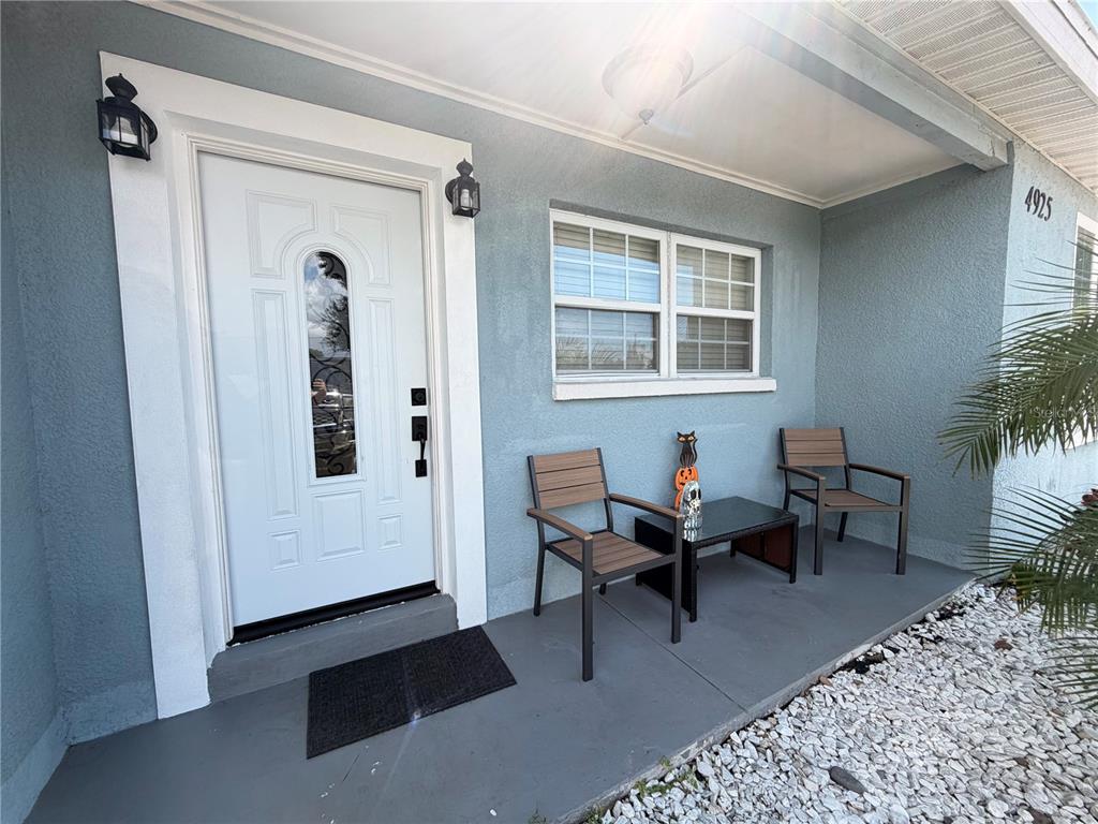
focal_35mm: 14
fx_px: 444
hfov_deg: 102.1
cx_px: 549
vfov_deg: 85.7
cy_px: 412
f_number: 2.2
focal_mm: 2.22
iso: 50
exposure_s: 1/408
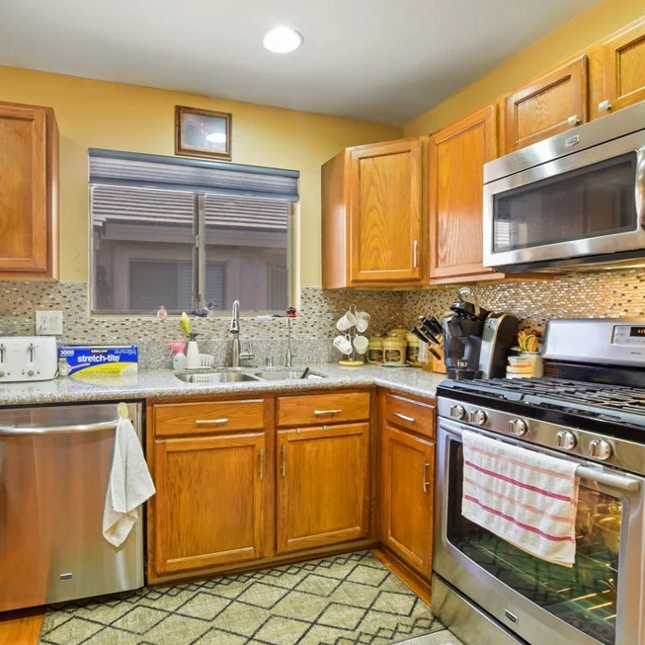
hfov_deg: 73.9
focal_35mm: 20
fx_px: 422
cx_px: 254
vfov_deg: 74.8
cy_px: 314
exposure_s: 1/2
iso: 400
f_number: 8
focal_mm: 10
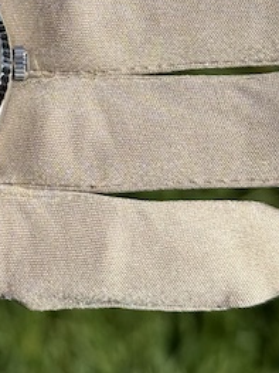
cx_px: -113
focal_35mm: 146
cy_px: 27
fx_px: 1570
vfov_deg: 13.4
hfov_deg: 9.9
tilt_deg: -52.7
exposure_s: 1/8772
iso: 80
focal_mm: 6.76
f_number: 1.78
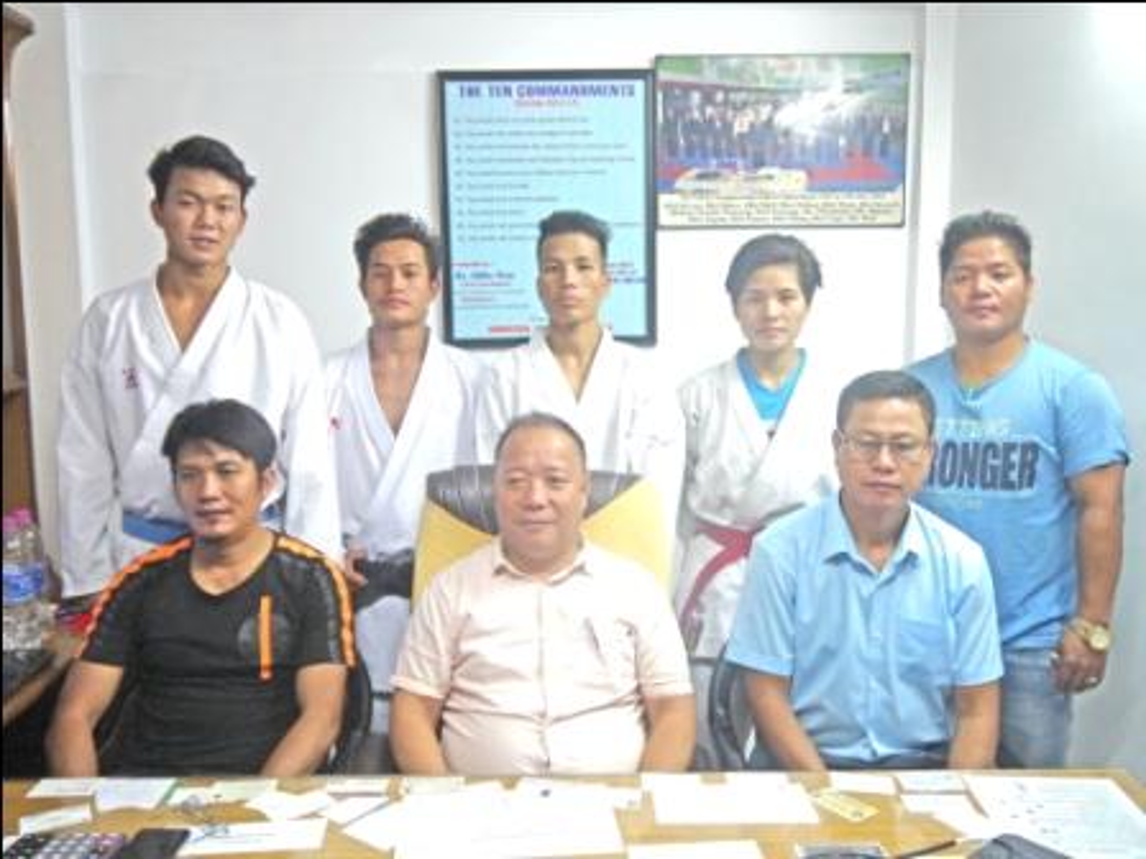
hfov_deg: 56.8
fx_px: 1059
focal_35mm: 32
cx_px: 573
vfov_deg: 44.2
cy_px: 430
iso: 800
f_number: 3.8
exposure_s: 1/60
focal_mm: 16
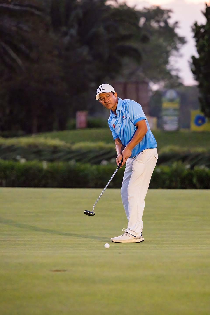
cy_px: 158
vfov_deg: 14.7
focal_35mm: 140
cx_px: 105
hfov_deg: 9.8
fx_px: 1225
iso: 22800
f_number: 2.8
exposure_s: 1/250
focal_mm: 140
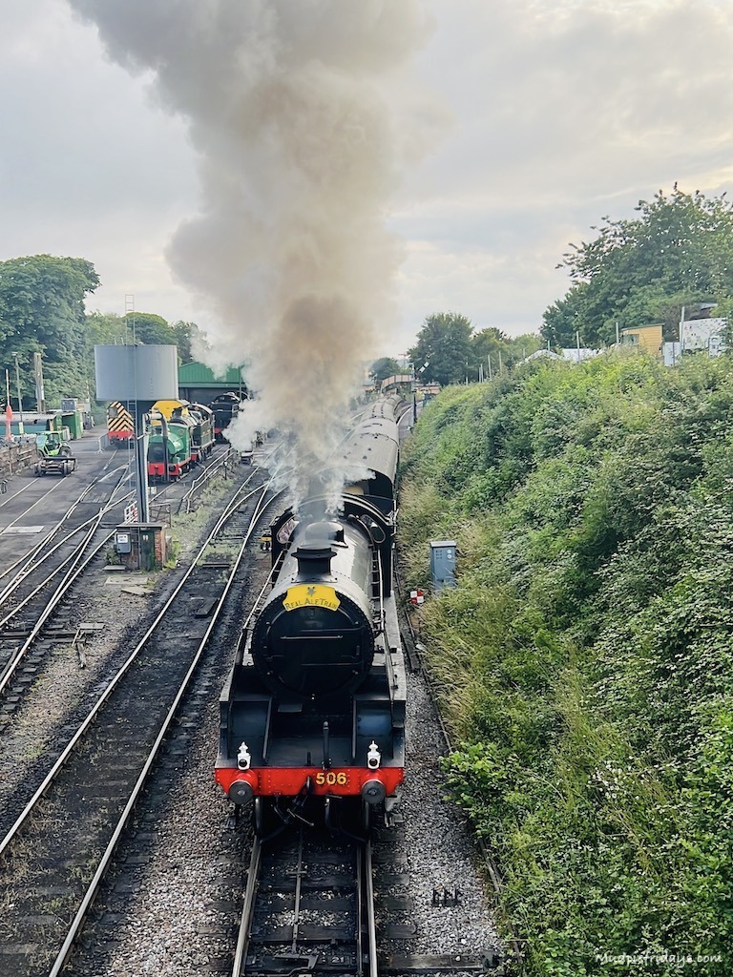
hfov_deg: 44.2
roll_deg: +0.6
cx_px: 366
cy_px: 488
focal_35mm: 32
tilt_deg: -9.2
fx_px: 903
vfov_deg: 56.8
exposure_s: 1/456
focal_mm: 5.7
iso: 50
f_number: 1.5
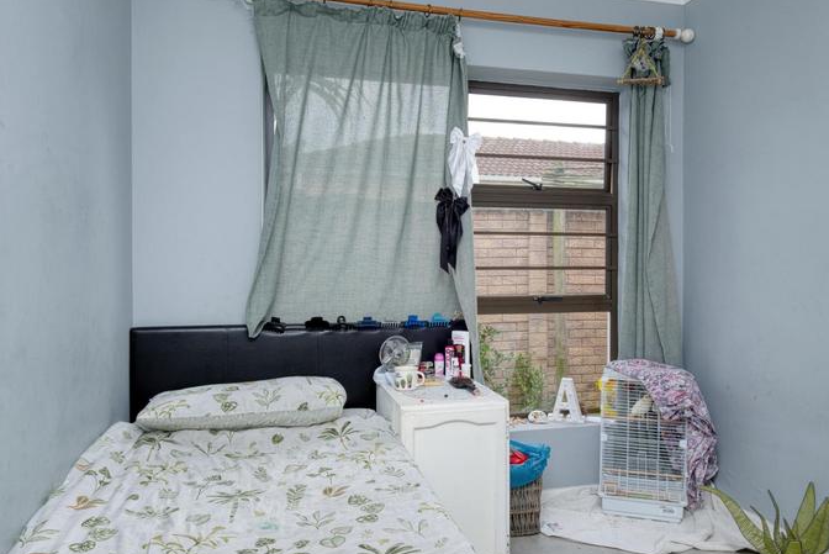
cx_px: 444
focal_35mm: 25
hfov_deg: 71.4
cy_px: 286
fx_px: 576
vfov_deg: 51.3
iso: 320
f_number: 8
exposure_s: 1/60
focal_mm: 13.8
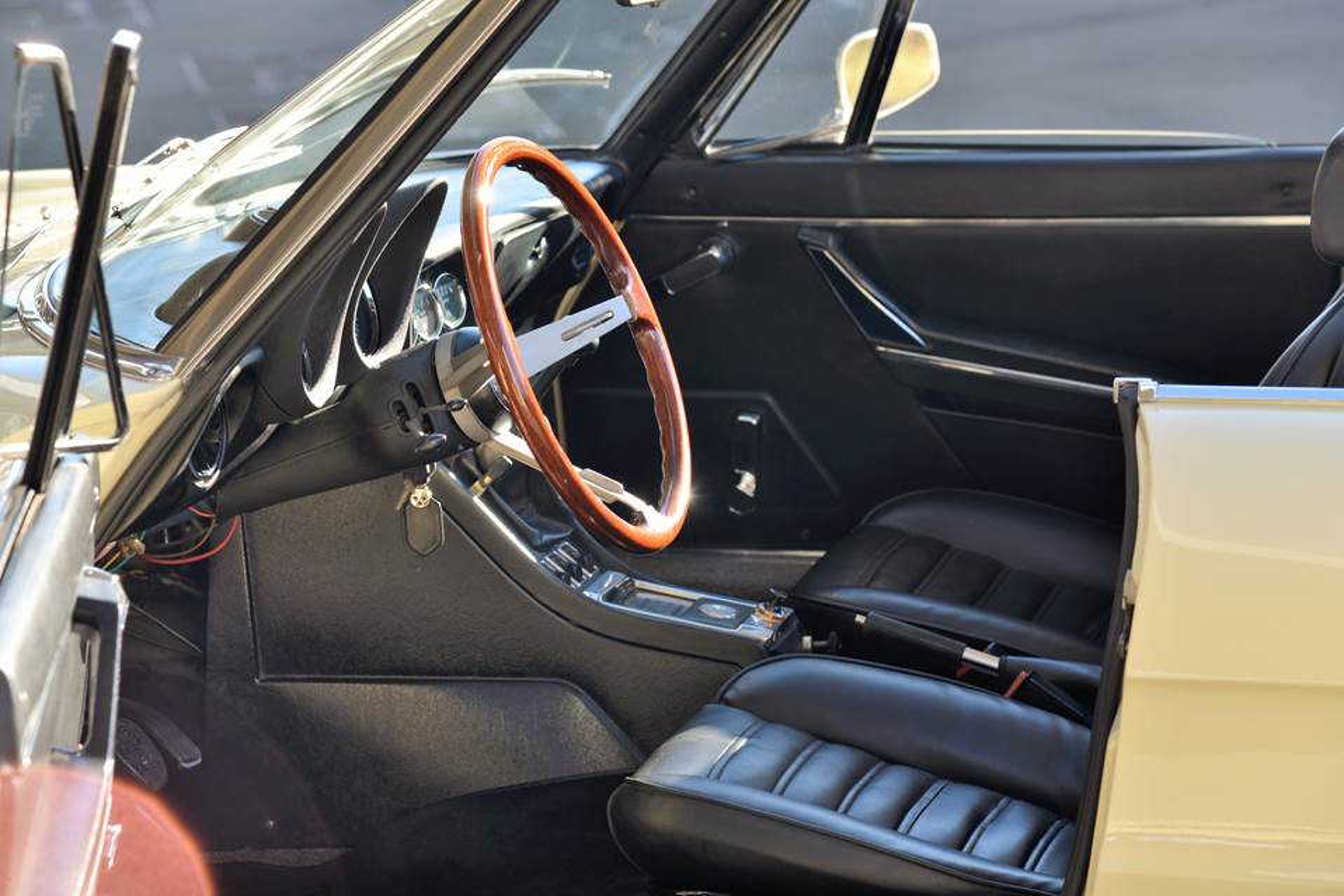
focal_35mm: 120
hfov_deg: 17.1
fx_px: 4480
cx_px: 672
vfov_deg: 11.4
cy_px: 448
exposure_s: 1/125
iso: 220
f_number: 5.6
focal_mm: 120
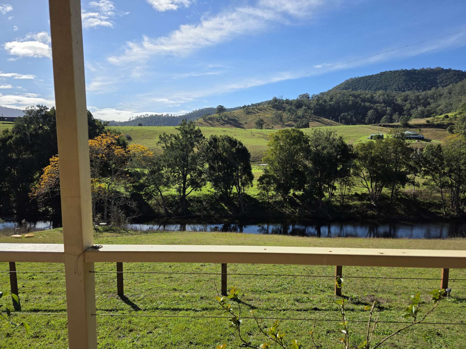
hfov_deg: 73.9
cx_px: 233
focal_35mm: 23
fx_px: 310
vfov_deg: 58.9
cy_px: 174
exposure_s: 1/7944
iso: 80
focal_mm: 6.3
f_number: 1.7
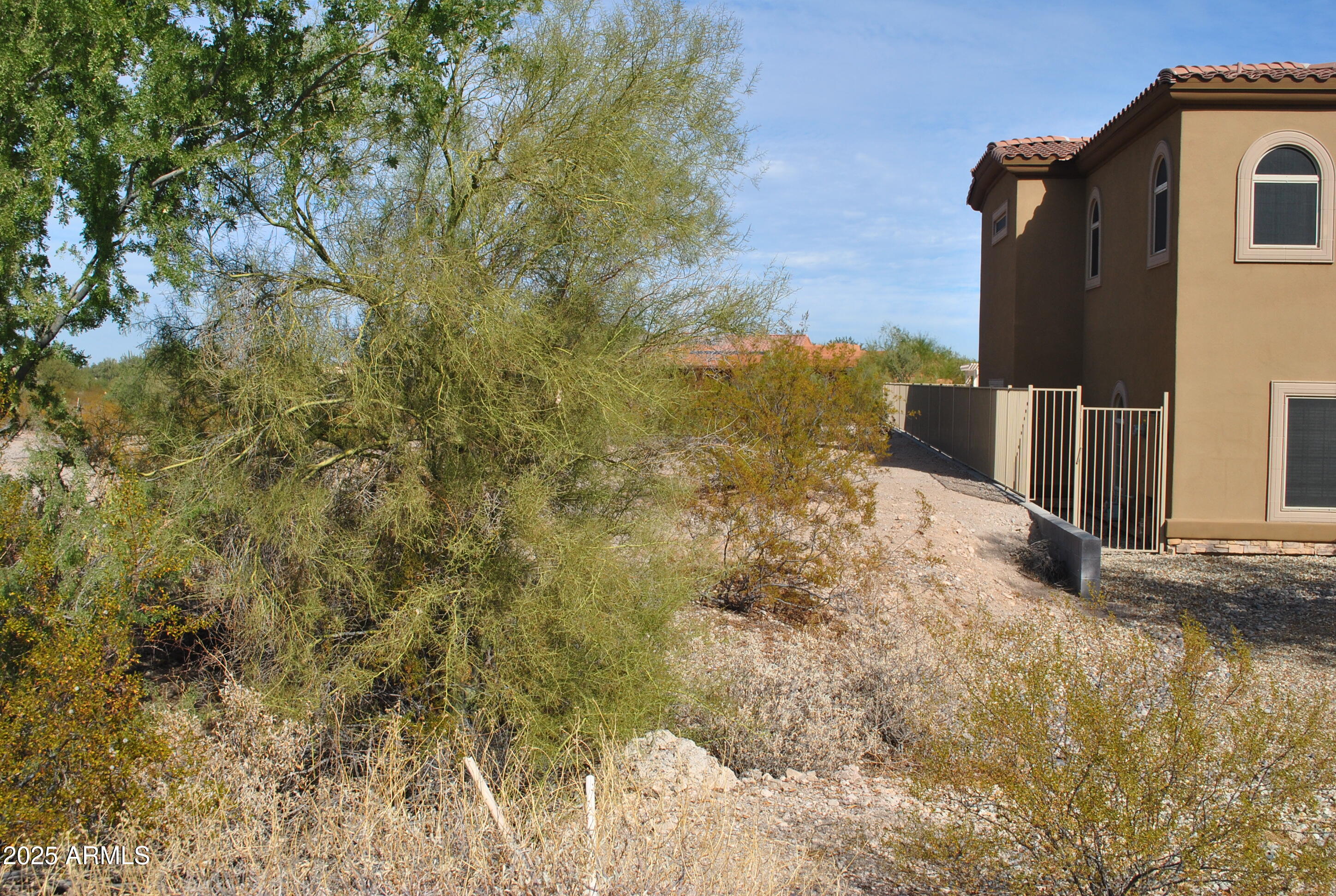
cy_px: 448
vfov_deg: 37.0
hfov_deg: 53.0
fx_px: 1339
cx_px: 668
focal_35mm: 36
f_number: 10
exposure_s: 1/250
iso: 125
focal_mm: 24
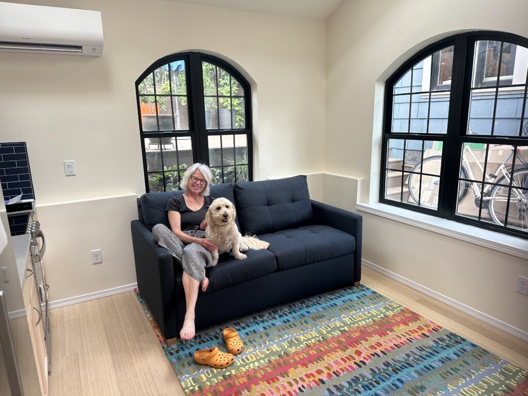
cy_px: 198
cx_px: 264
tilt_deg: -12.3
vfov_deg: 56.8
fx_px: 366
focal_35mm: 24
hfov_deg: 71.6
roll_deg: +1.7
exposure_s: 1/121
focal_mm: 6.86
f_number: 1.78
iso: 100
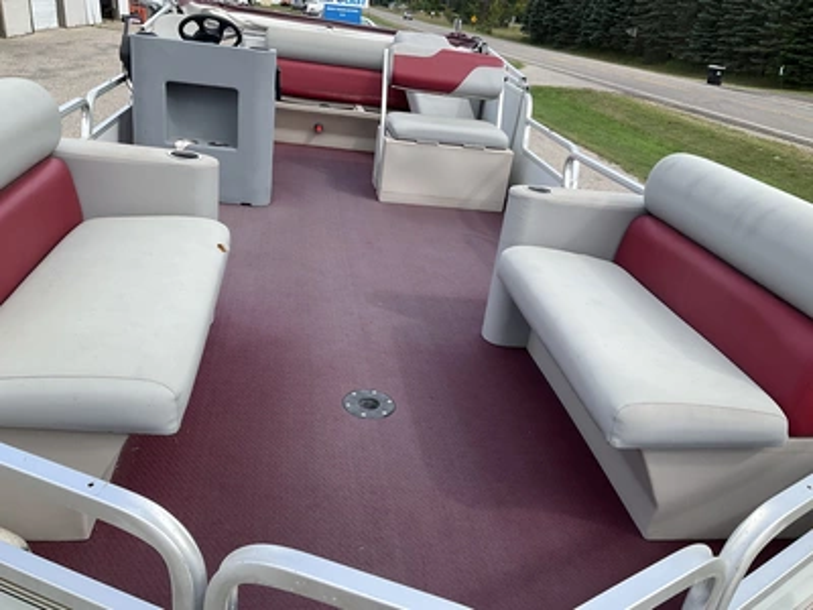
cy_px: 305
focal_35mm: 29
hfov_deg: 61.7
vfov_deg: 48.2
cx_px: 406
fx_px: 681
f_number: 1.8
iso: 25
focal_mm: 3
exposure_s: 1/691
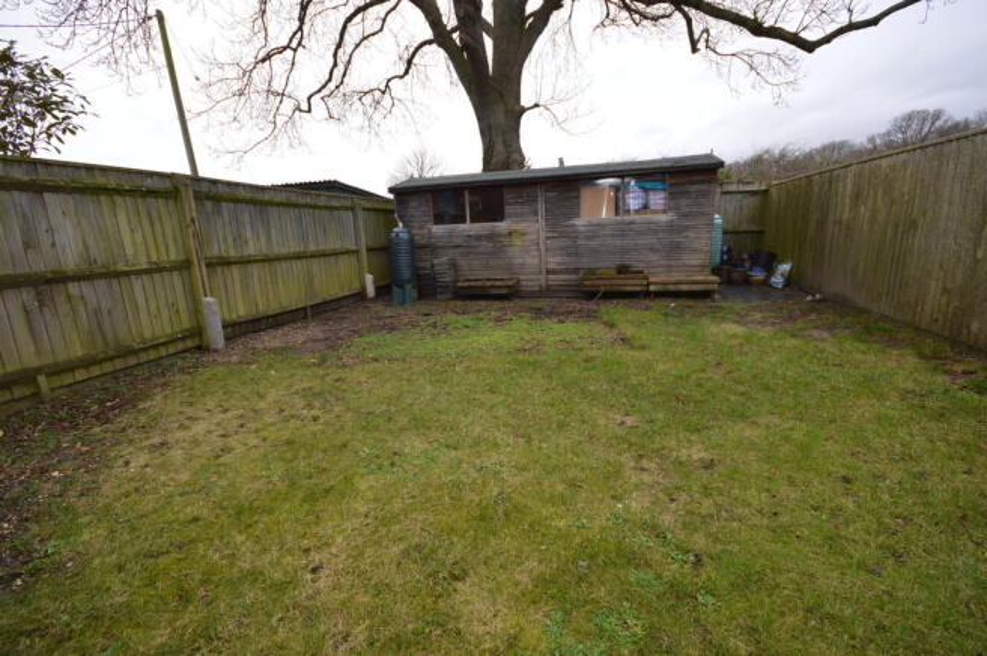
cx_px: 494
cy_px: 328
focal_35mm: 15
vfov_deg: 77.2
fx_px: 411
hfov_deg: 100.4
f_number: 7.1
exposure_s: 1/125
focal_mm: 10
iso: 800
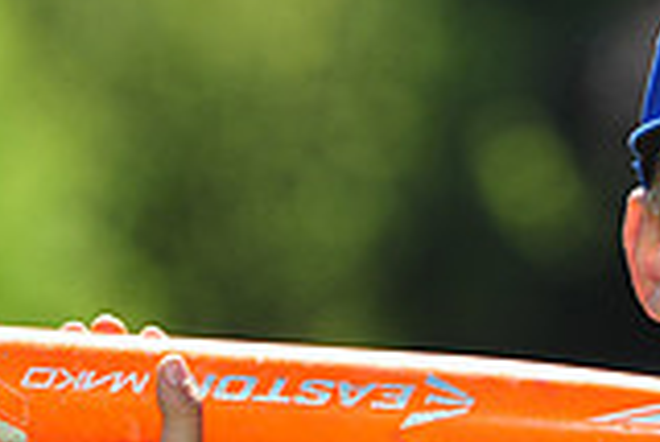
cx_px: 606
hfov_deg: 2.8
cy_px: 582
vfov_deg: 1.9
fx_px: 13267
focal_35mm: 723
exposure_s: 1/1250
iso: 320
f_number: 5
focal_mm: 200
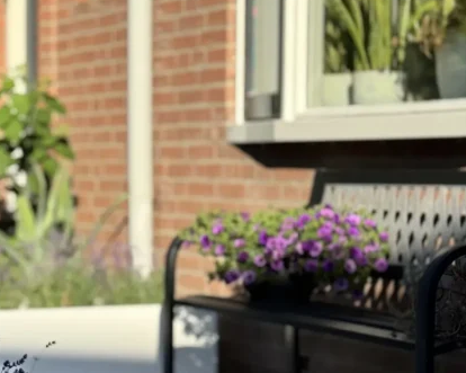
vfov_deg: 13.3
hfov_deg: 16.4
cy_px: 245
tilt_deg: -3.7
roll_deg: -0.1
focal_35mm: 116
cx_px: 51
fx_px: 1599
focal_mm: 6.76
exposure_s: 1/3257
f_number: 1.78
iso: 64
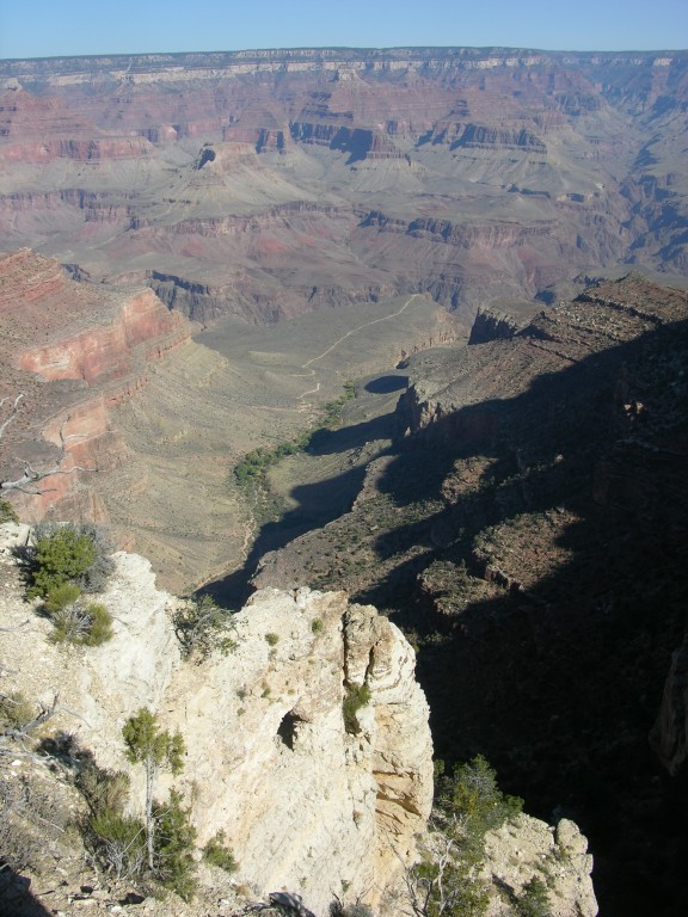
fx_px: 928
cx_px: 344
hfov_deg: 40.7
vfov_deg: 52.6
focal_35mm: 35
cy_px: 458
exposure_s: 1/268
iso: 50
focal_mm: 8.9
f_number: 6.3
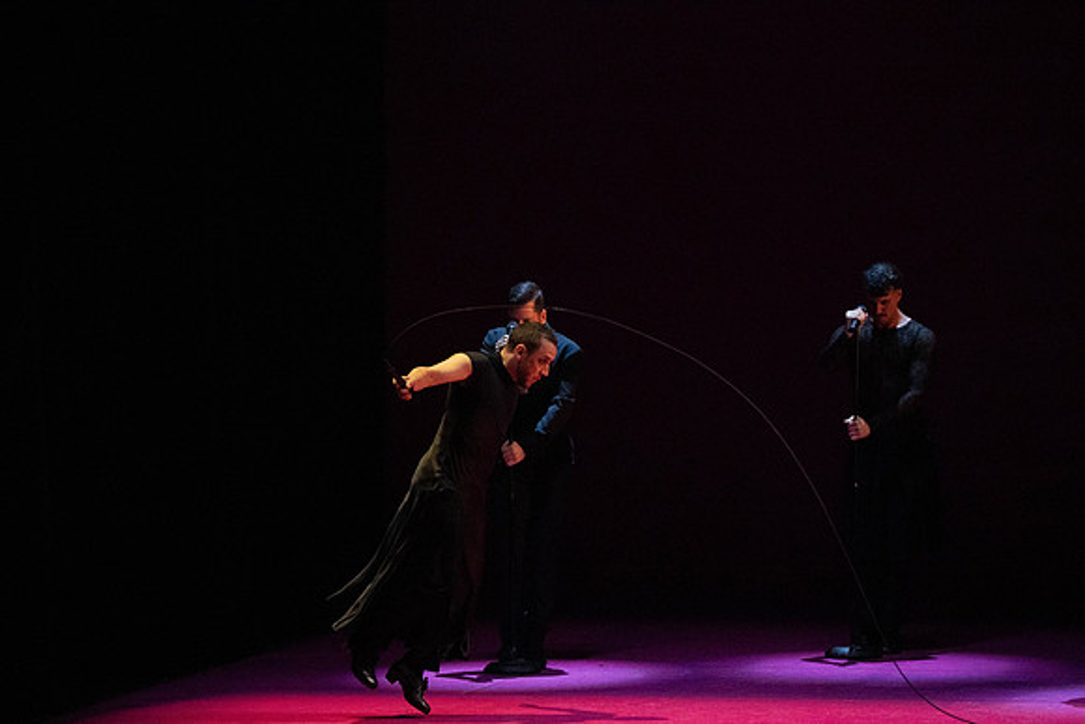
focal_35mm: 282
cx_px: 542
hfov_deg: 7.3
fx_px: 8501
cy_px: 362
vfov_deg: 4.9
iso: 25600
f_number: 5.6
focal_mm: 282
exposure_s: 1/320
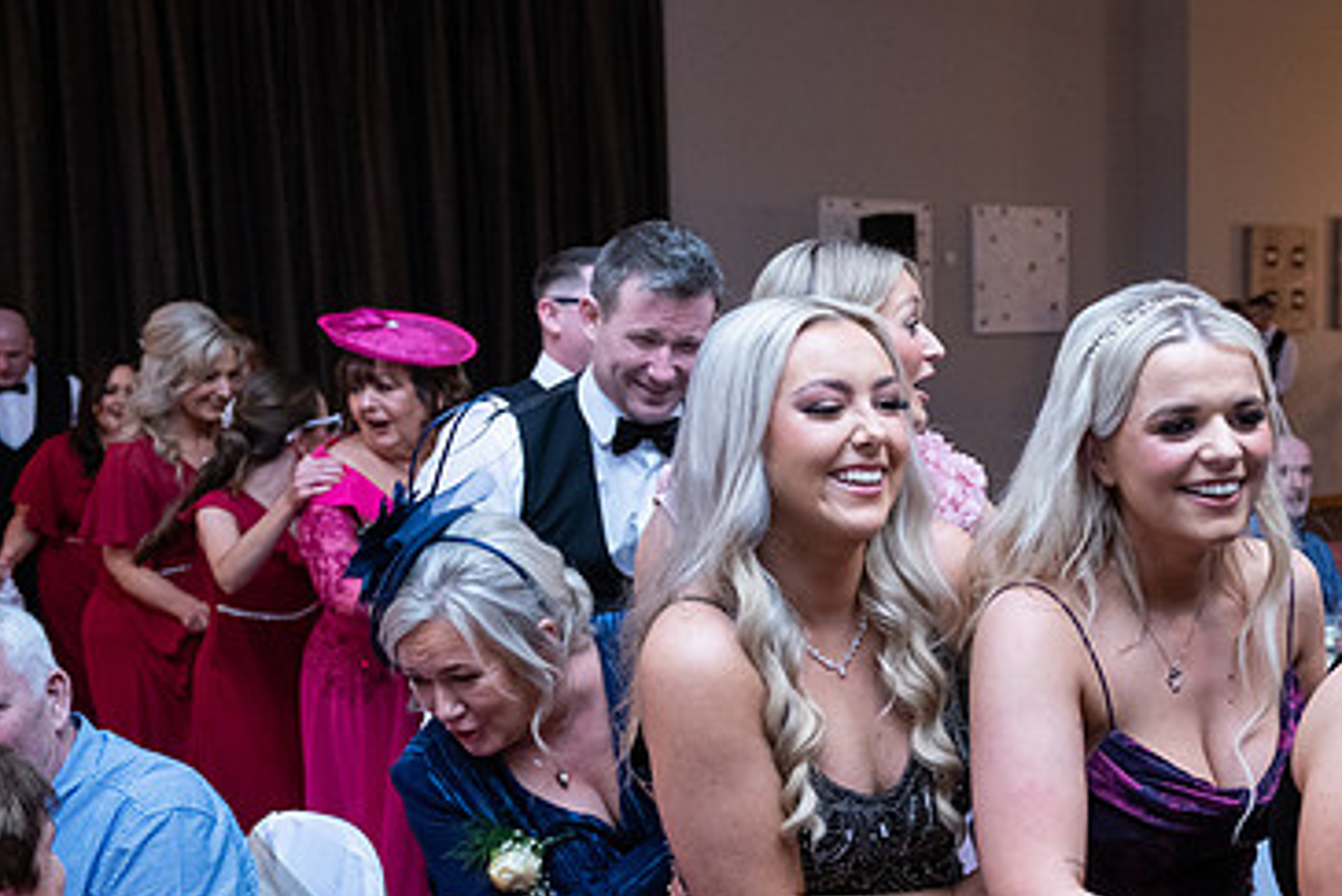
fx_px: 1603
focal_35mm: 43
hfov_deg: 43.8
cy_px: 562
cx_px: 1025
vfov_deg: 31.1
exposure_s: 1/160
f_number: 3.5
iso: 1250
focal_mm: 27
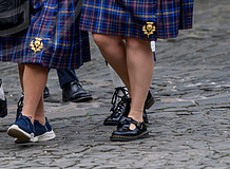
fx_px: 3066
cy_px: -61
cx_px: 45
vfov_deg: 3.1
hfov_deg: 4.3
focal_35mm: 465
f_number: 2.8
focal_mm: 150
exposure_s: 1/640
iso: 800
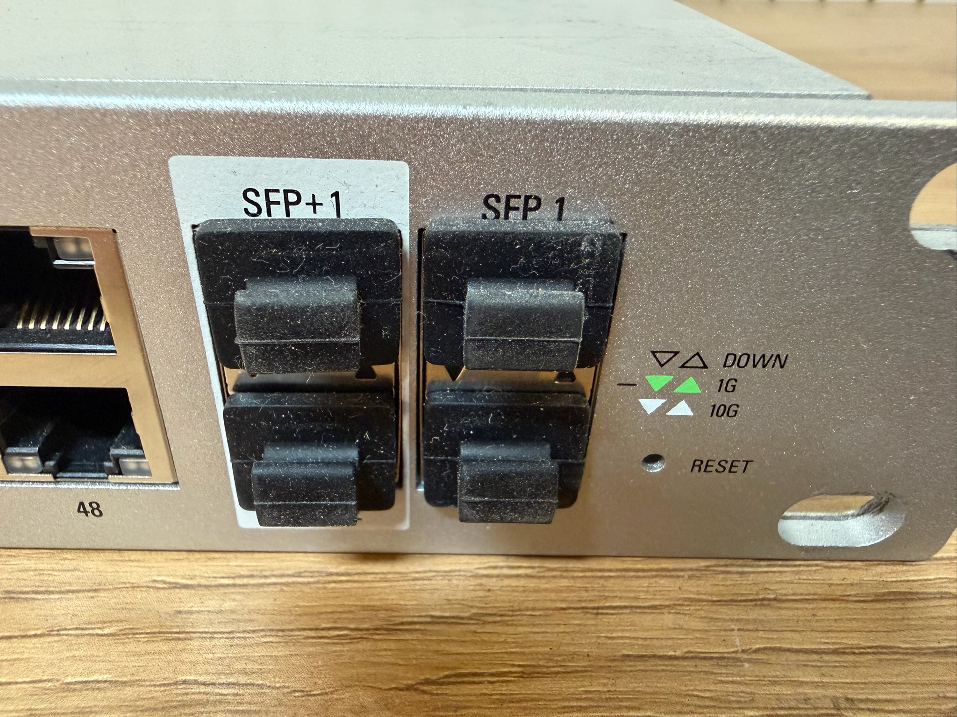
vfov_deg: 56.8
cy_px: 358
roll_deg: -1.0
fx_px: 664
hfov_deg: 71.6
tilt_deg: -34.3
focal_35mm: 24
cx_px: 478
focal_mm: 2.22
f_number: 2.2
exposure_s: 1/50
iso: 800
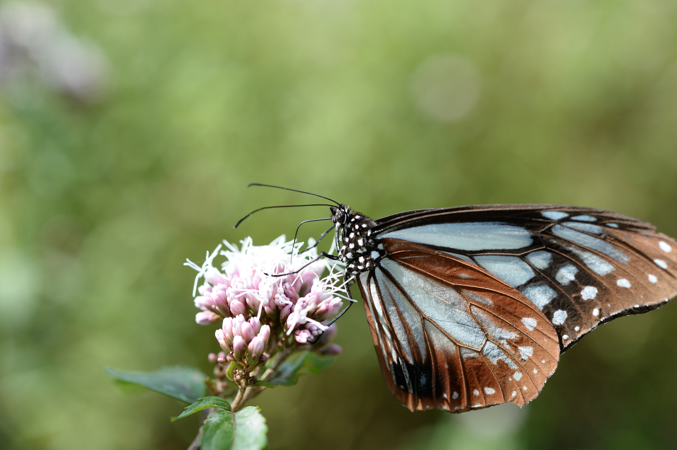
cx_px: 338
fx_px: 1128
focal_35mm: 60
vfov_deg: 22.6
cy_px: 225
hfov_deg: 33.4
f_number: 5
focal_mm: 60
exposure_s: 1/640
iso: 320
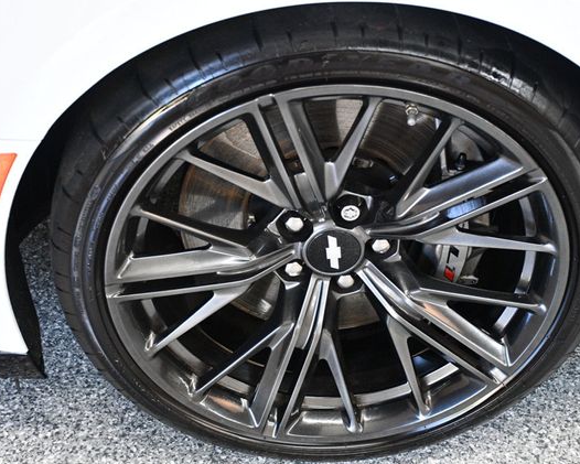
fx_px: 1116
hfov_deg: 29.1
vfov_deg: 23.5
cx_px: 301
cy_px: 234
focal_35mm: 65
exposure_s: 1/80
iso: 3200
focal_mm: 38
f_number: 4.2
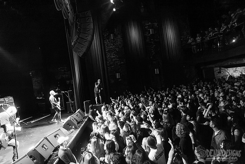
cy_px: 82
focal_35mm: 24
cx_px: 122
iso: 3200
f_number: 3.2
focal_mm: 24
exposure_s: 1/80
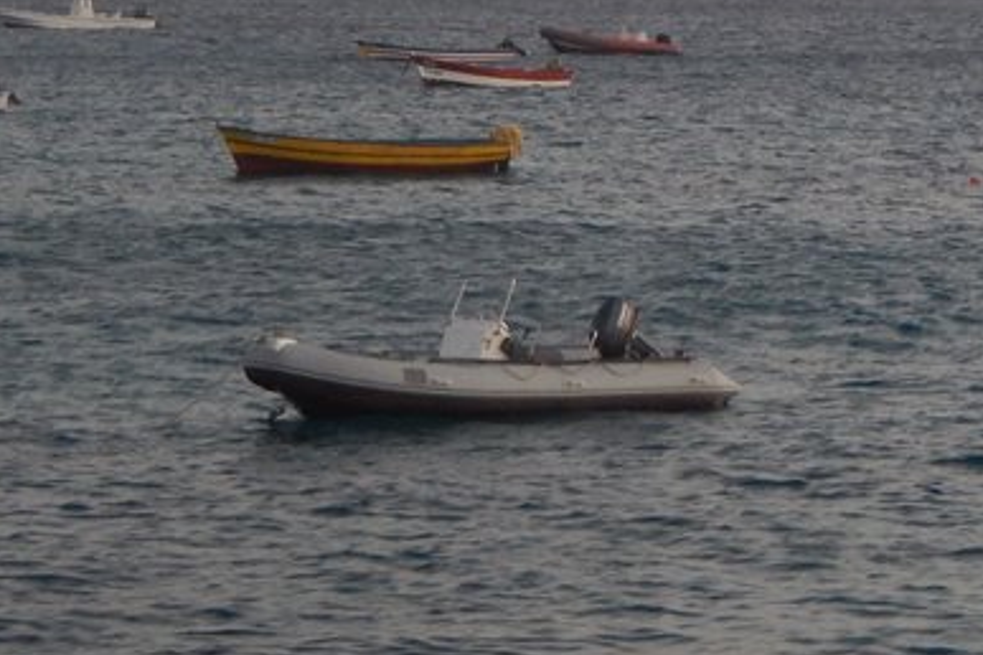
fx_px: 6389
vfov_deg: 5.9
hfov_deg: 8.8
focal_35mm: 234
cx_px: 886
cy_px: 56
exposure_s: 1/15
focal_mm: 15.3
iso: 400
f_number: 4.3
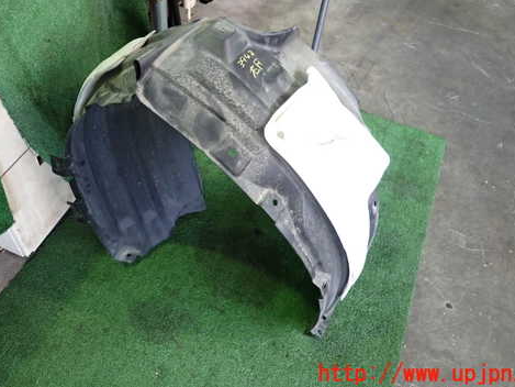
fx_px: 476
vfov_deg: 43.8
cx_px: 237
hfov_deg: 56.7
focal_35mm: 32
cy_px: 141
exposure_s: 1/30
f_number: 2
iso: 320
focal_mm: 4.5
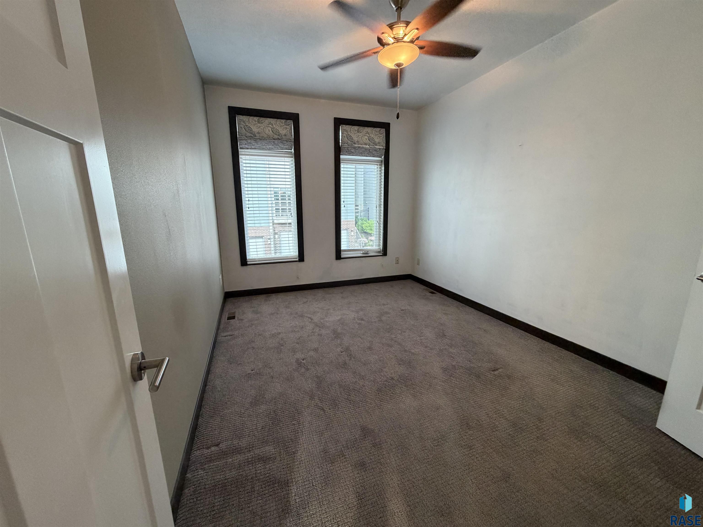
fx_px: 284
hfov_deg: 102.1
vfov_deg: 85.7
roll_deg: +0.5
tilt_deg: -12.0
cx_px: 352
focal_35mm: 14
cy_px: 264
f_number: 2.2
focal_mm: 2.22
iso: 320
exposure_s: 1/60
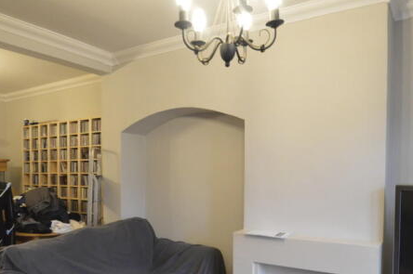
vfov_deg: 41.6
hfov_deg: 60.2
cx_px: 183
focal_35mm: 31
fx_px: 355
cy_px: 187
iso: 2200
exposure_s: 1/60
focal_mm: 14
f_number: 3.8
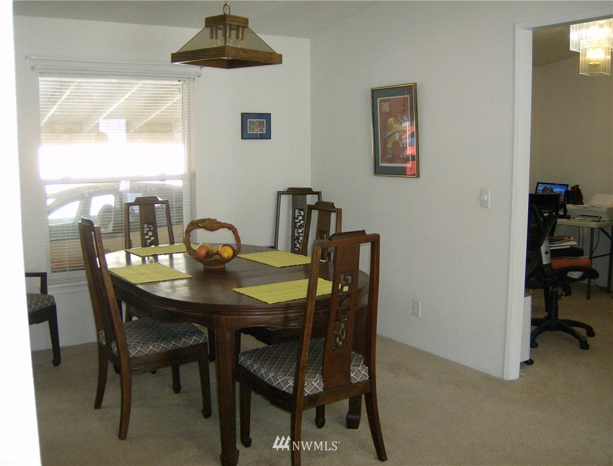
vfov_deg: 39.9
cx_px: 306
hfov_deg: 51.2
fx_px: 640
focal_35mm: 36
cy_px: 233
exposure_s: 1/60
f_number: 2.8
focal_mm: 6
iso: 200
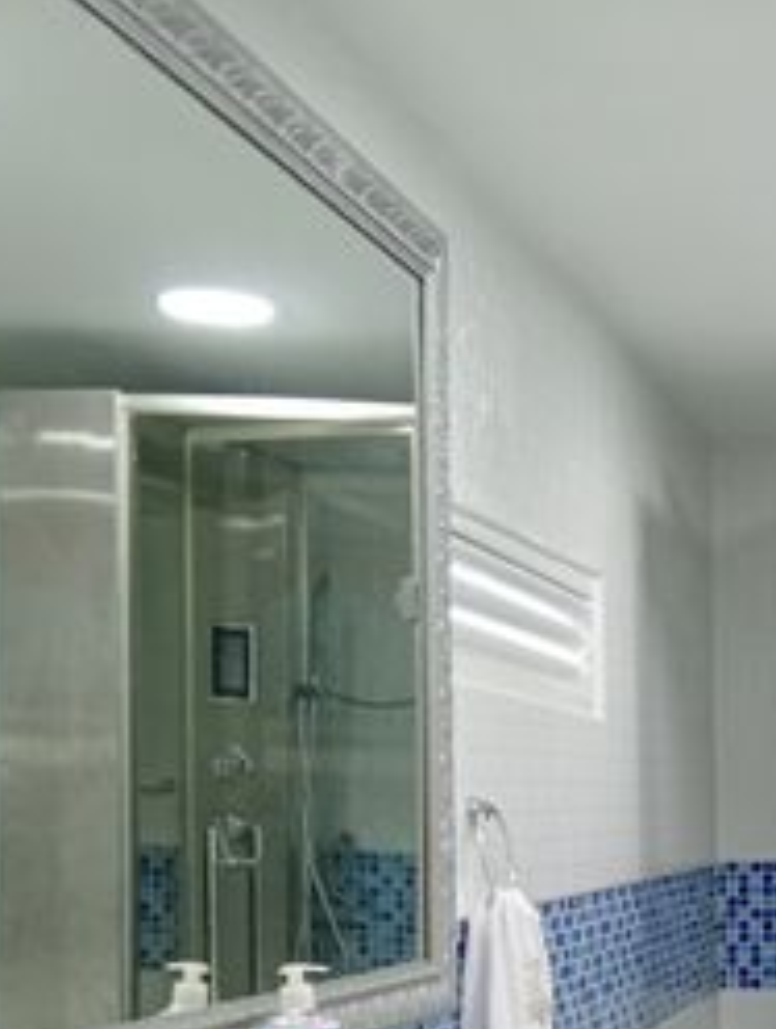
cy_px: 942
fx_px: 2234
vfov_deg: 25.1
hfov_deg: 18.5
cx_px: 979
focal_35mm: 75
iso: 444
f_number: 1.8
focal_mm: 3.98
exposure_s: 1/33.3
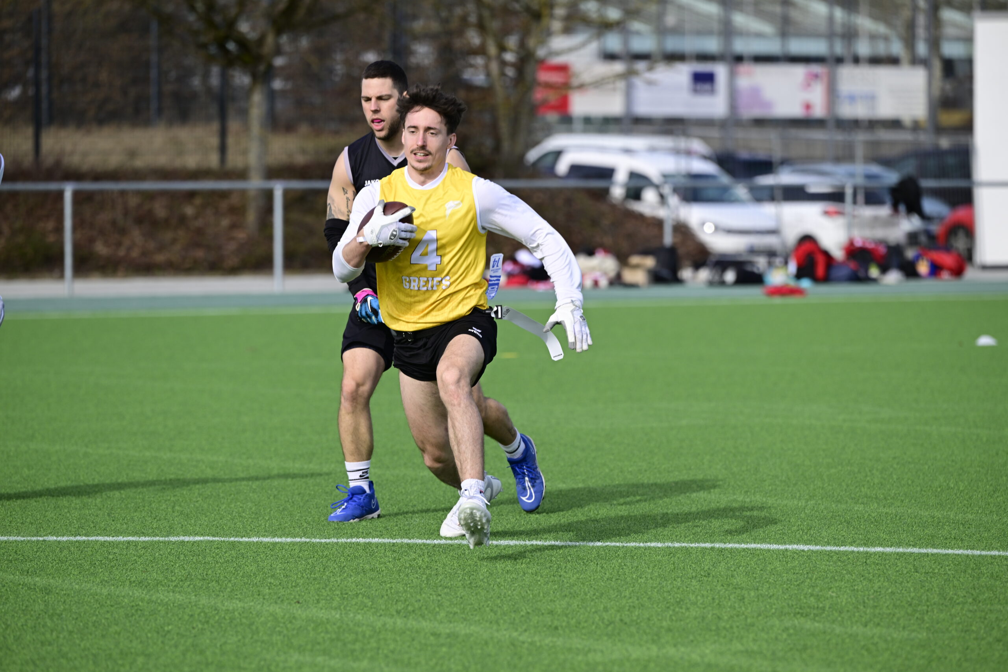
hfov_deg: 10.5
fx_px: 5460
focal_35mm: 195
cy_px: 336
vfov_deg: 7.0
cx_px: 504
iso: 280
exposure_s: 1/2000
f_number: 4
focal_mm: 195
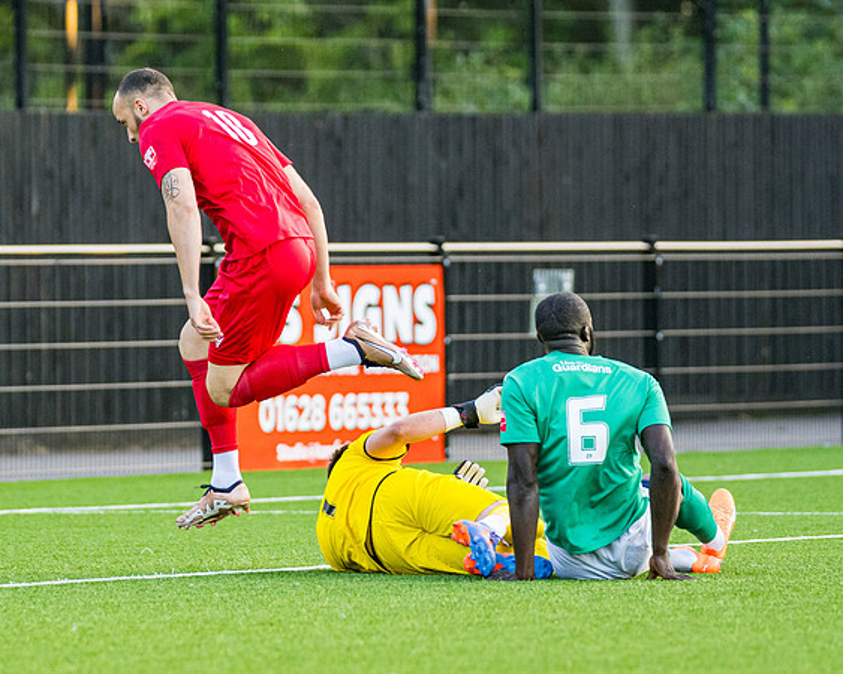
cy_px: 319
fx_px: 11660
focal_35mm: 468
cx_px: 283
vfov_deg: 3.3
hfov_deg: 4.1
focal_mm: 210
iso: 1250
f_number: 2.8
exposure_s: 1/800
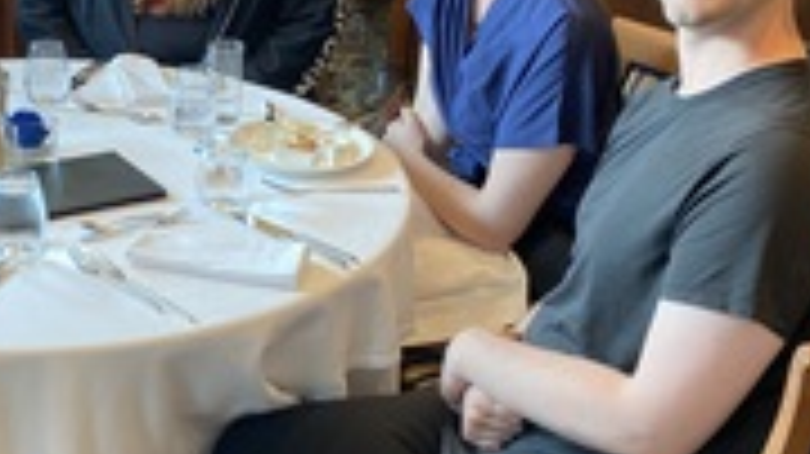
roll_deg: -0.7
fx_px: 1352
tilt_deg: -20.8
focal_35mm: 63
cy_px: 193
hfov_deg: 32.1
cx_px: 117
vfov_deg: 19.1
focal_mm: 4.25
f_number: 1.8
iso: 100
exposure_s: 1/100
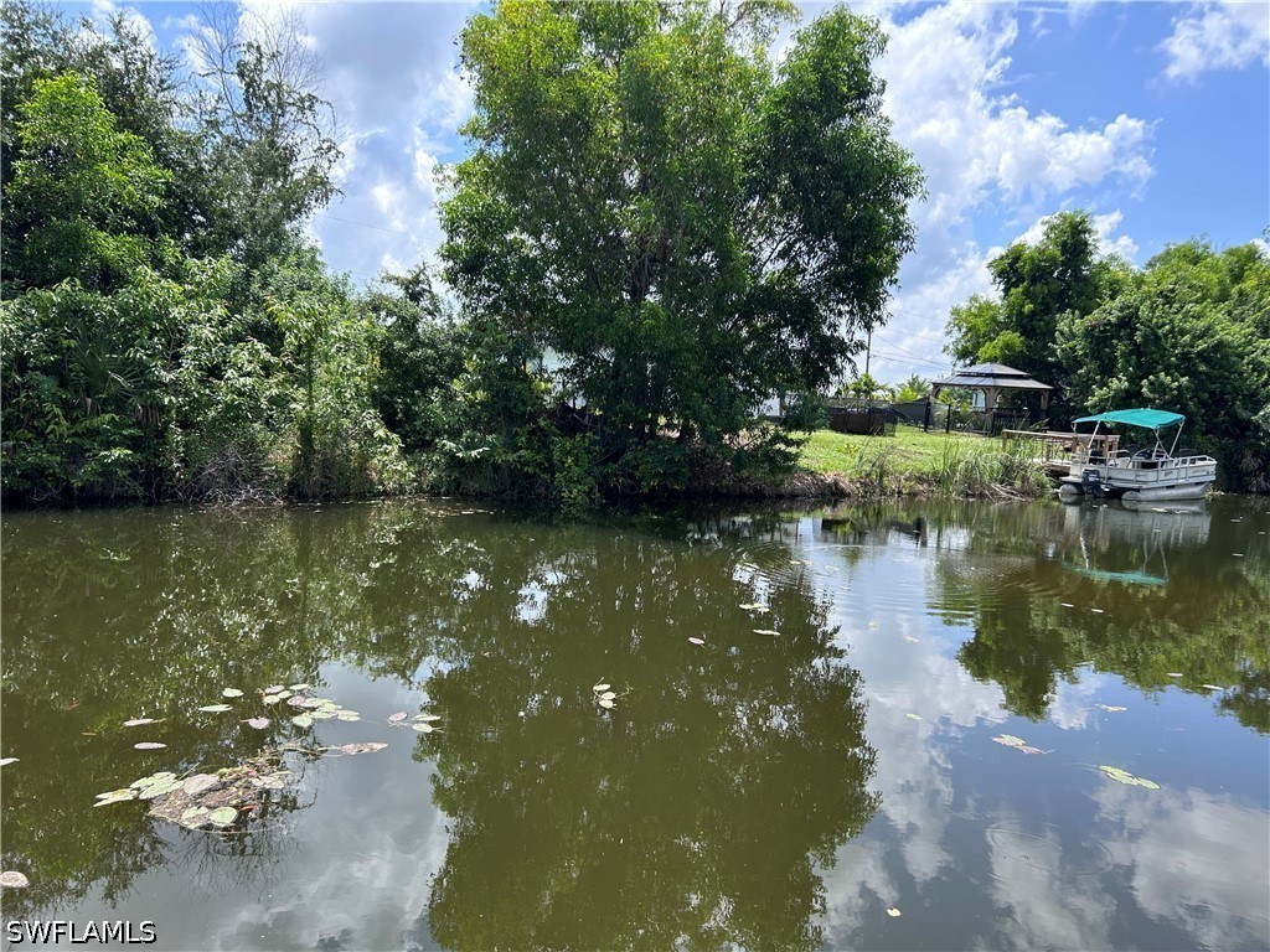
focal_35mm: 26
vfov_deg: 53.1
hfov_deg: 67.3
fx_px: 954
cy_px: 476
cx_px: 635
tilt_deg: -4.3
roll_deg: -1.4
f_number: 1.5
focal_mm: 5.7
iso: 50
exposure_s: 1/1597
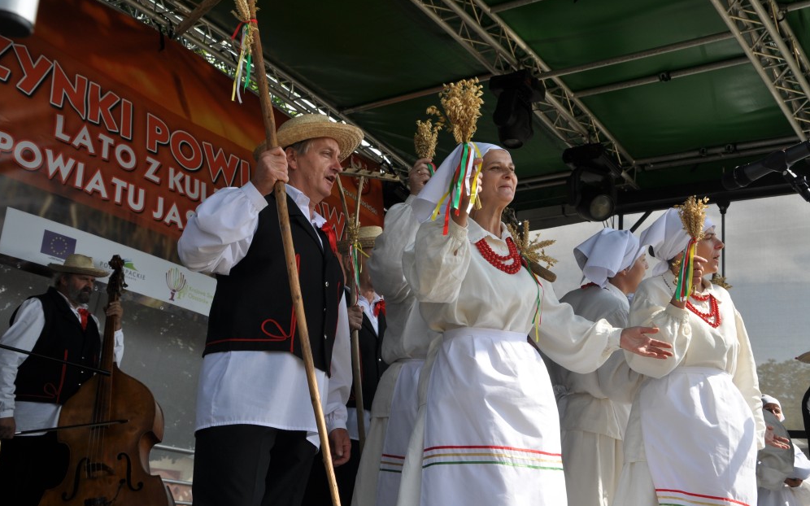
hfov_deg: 43.5
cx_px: 404
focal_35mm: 46
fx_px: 1015
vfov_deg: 28.0
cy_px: 241
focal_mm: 30
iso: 200
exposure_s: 1/320
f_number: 9
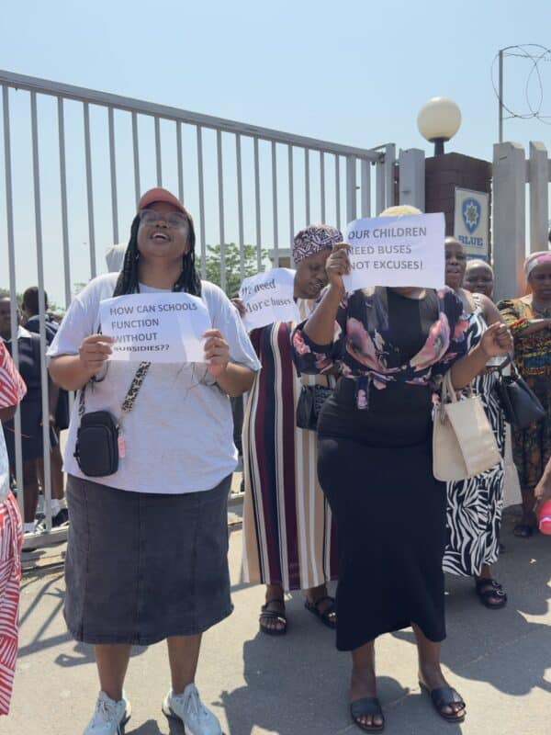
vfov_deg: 52.6
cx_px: 276
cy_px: 368
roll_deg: +1.5
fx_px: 743
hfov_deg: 40.7
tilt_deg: -1.7
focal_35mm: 35
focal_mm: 6.76
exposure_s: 1/5376
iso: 100
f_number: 1.78
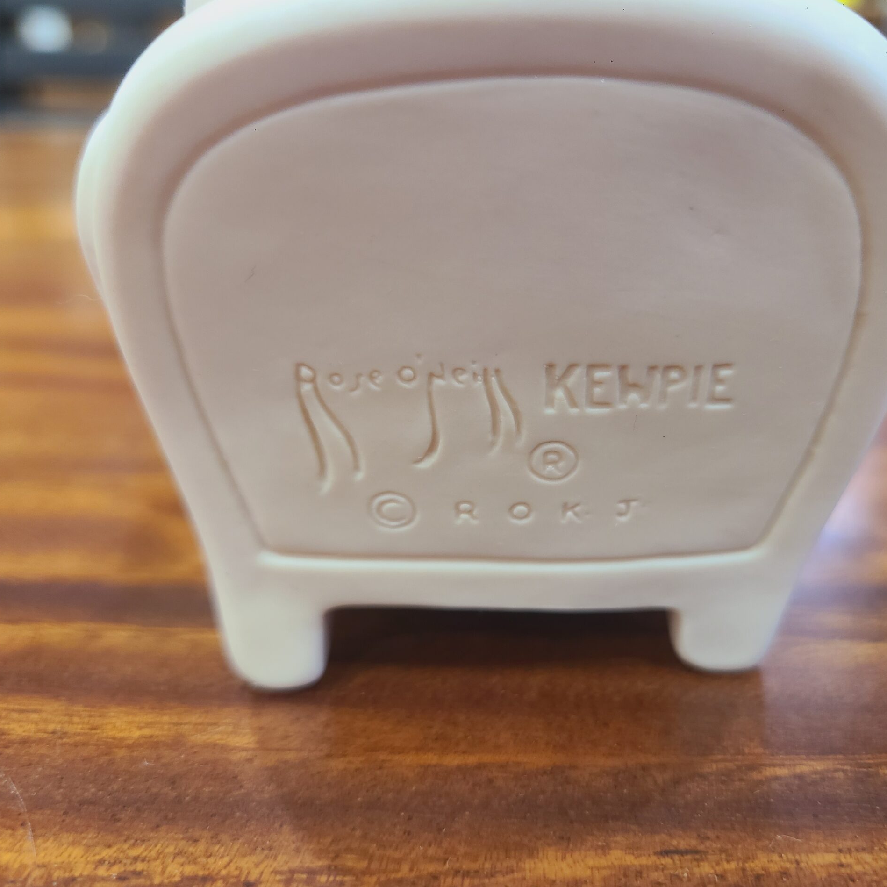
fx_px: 899
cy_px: 446
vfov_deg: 52.5
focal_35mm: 31
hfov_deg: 52.3
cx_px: 517
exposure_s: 1/50
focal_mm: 5.4
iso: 320
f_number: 1.8
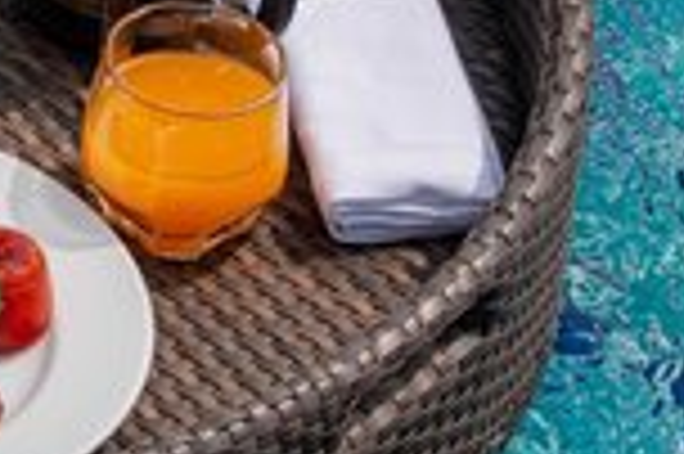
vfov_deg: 5.5
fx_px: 4688
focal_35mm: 247
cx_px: -144
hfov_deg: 8.3
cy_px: 58
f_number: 8
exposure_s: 1/320
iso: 100
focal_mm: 52
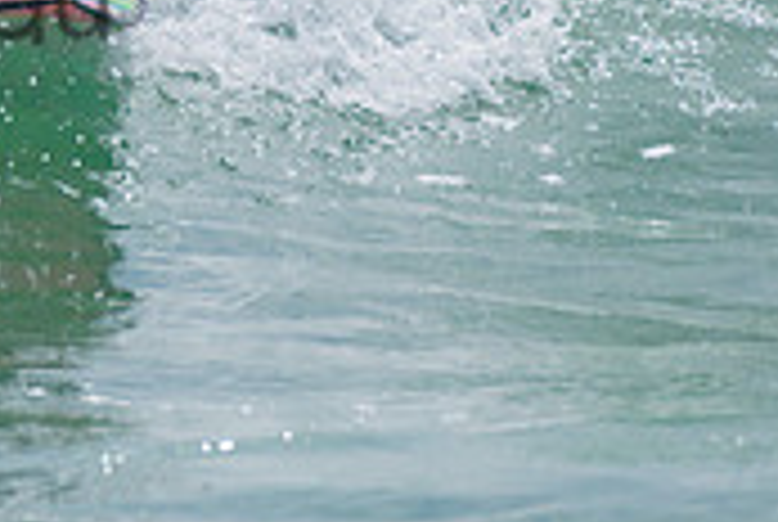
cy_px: -261
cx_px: -71
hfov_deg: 1.0
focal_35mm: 2048
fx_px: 44335
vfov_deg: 0.7
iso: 125
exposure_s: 1/2000
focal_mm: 500
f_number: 5.6
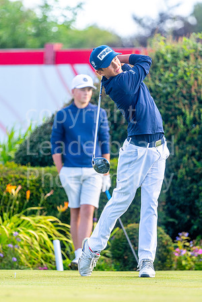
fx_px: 3787
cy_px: 151
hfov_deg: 3.1
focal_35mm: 450
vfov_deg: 4.6
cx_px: 101
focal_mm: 300
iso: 320
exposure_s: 1/800
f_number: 4
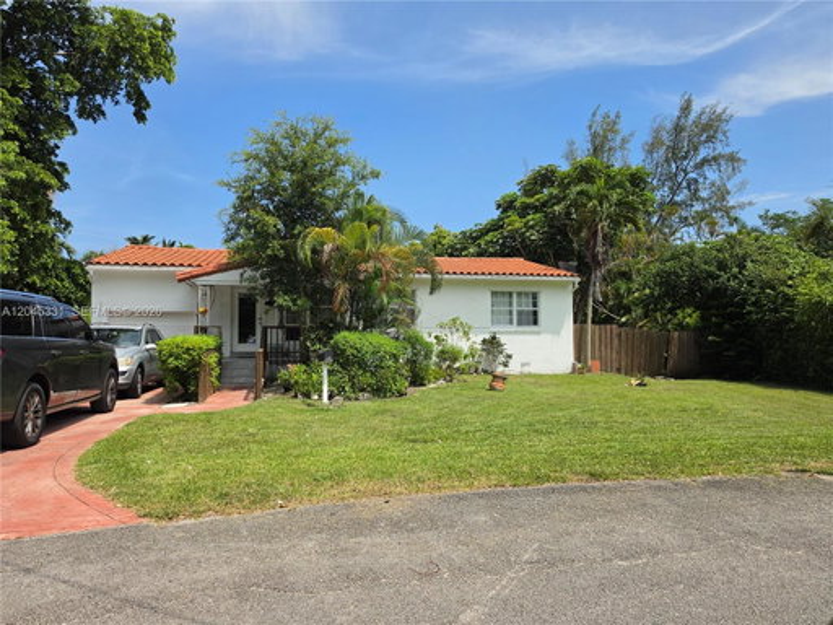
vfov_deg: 58.9
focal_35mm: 23
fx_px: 553
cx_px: 416
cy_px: 312
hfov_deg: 73.9
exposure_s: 1/6806
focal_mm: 6.5
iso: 64
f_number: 1.4
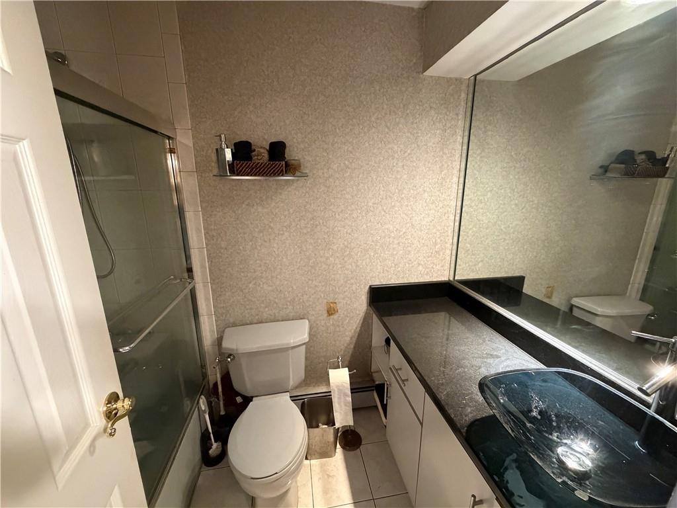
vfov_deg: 85.7
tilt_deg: -14.4
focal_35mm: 14
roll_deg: +1.0
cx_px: 338
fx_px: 274
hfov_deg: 102.1
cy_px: 254
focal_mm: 2.22
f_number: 2.2
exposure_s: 1/60
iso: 800
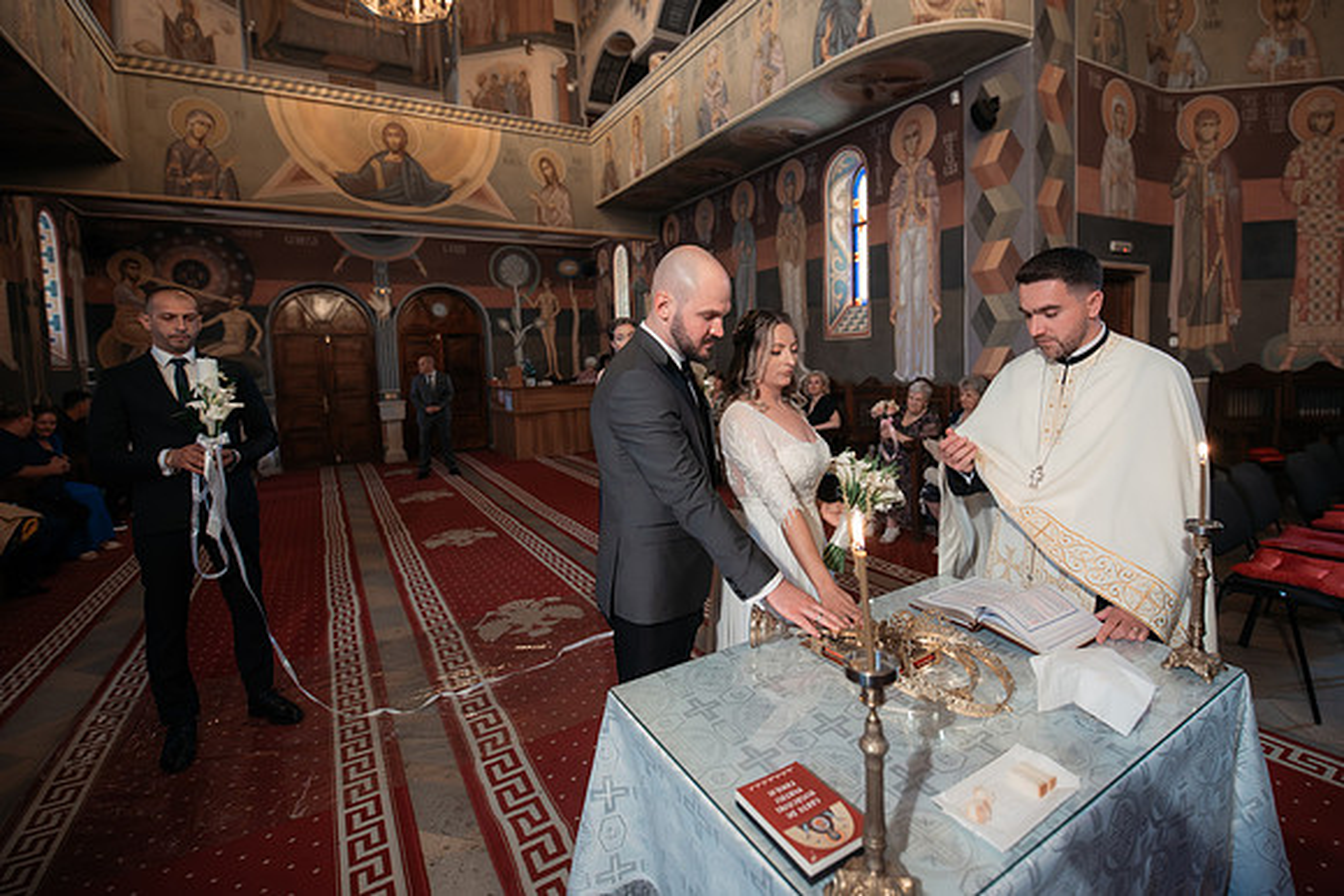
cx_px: 718
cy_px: 417
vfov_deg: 73.6
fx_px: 598
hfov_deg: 96.5
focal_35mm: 16
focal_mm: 15
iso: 4000
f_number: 2.8
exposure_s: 1/200
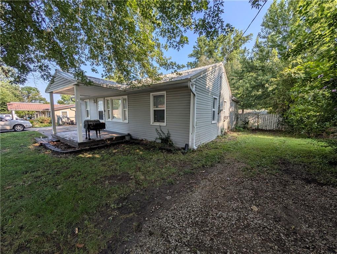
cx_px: 168
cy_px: 127
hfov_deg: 110.5
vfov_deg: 94.6
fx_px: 117
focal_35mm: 12
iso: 52
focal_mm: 2.02
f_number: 1.7
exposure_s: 1/1220
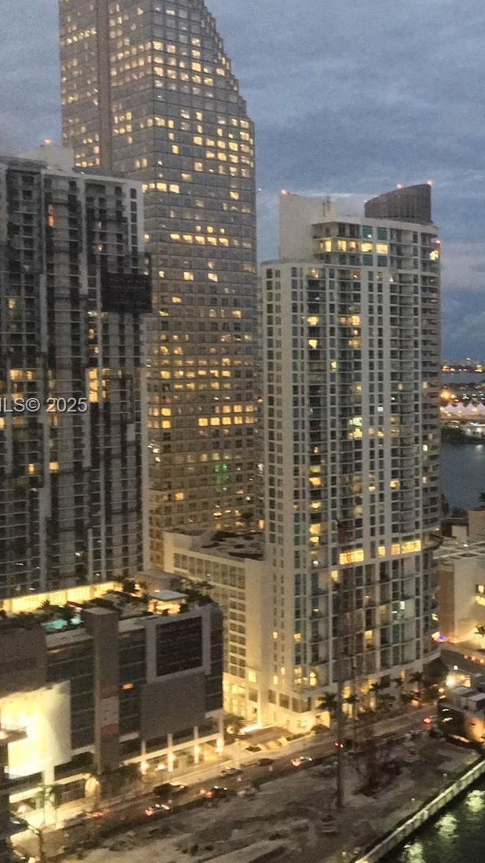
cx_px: 479
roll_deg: -0.3
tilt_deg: -3.4
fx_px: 1075
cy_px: 407
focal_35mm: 47
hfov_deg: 24.3
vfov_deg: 43.7
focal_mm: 4.15
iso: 500
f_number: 2.2
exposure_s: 1/15
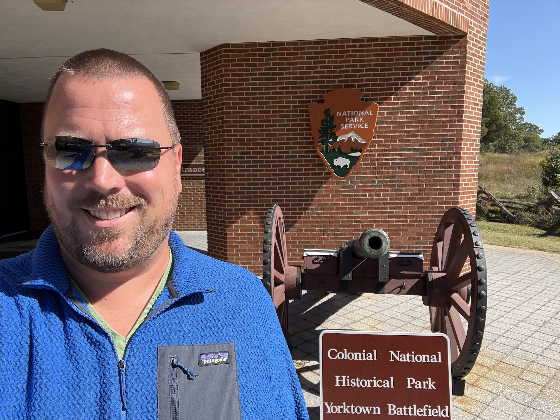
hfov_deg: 73.9
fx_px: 372
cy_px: 210
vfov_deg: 58.9
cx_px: 280
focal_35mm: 23
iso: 25
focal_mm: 2.69
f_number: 1.9
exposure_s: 1/1000
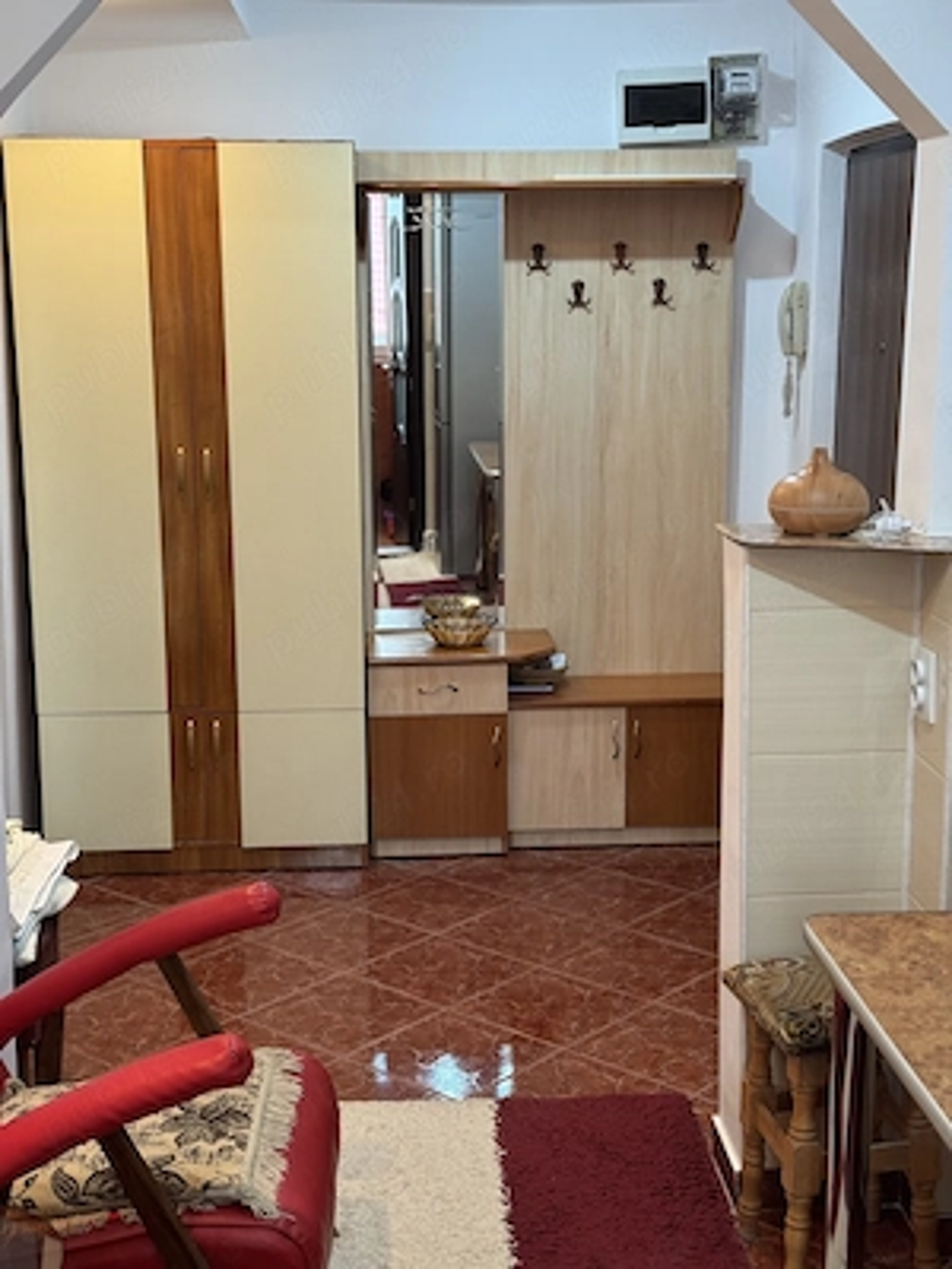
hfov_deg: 30.3
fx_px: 1760
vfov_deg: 39.7
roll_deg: +0.4
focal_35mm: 48
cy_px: 634
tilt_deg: -10.4
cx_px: 476
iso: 200
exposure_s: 1/50
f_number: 1.78
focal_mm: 6.76
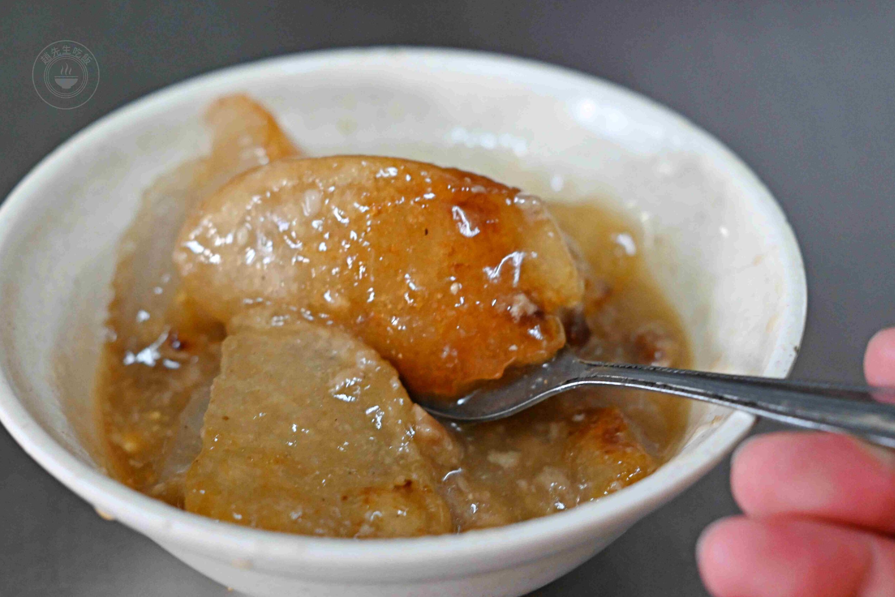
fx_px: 1889
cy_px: 297
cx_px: 446
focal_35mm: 76
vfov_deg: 17.9
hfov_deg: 26.7
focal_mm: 50
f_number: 3.2
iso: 2200
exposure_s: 1/200
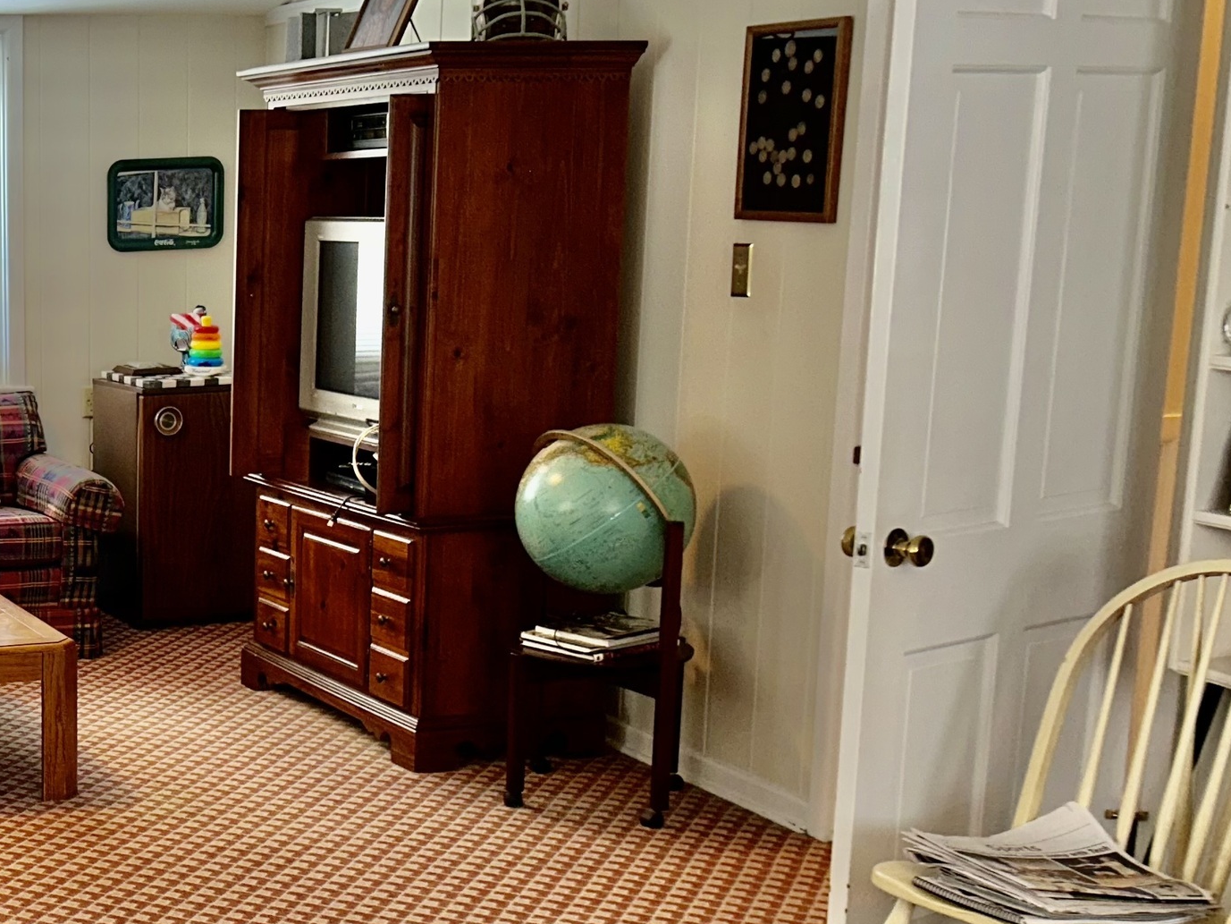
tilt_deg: -11.5
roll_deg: +1.2
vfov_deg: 25.1
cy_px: 591
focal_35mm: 58
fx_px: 2063
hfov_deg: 30.0
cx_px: -104
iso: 32
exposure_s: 1/17
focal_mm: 5.7
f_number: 1.5
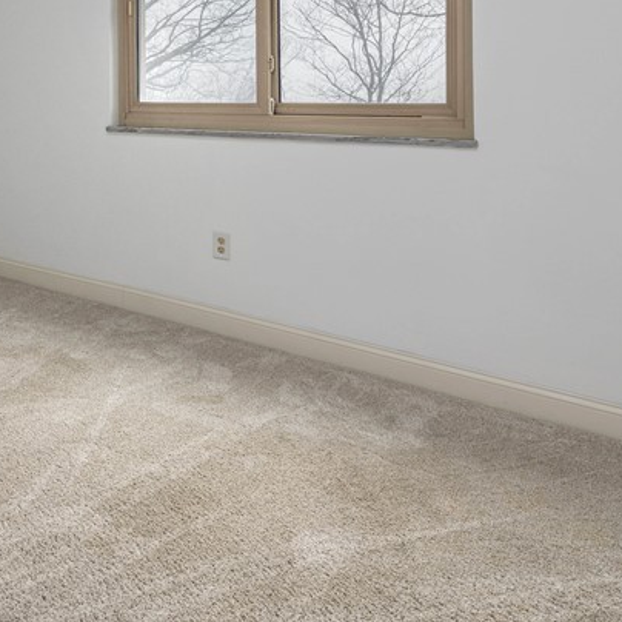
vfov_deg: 46.7
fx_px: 651
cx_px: -22
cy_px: 78
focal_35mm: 32
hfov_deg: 42.8
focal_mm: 14
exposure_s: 1/60
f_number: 8
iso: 200
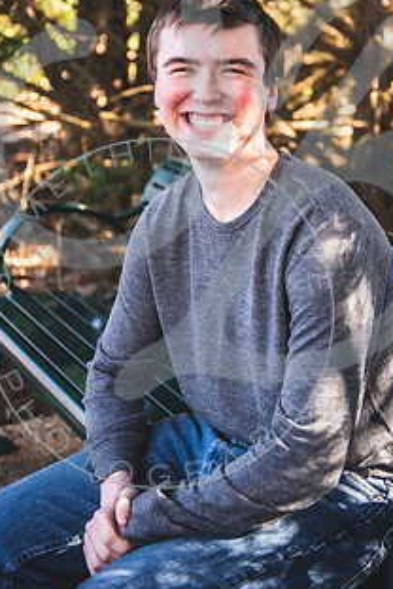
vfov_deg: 30.6
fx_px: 1064
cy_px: 170
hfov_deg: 20.9
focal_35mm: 65
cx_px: 244
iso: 200
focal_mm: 45
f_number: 2.8
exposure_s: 1/250
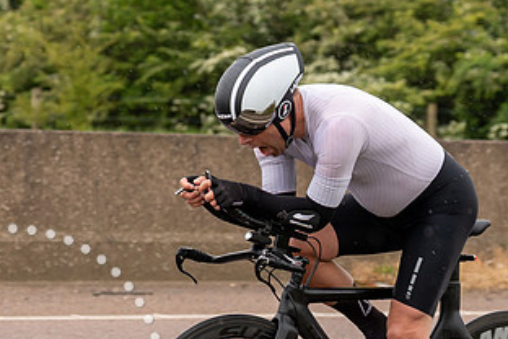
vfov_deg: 6.3
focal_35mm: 217
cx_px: 89
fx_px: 3062
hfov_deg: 9.5
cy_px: 161
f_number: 3.5
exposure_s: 1/1000
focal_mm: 70
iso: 400
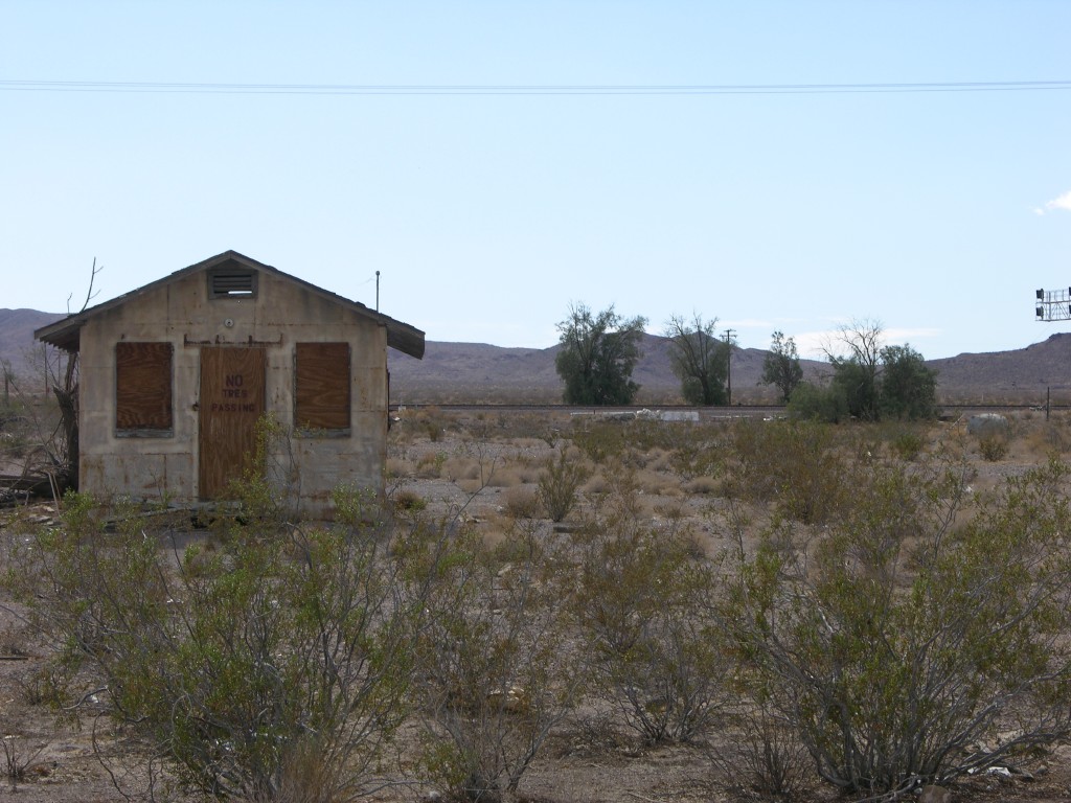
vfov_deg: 13.5
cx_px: 536
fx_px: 3403
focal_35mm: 110
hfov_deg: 17.9
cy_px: 402
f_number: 5.8
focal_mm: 27.3
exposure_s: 1/342
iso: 50
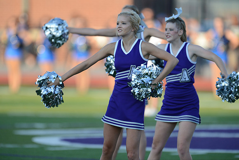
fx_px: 3652
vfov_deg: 2.5
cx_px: 120
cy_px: 80
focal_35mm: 550
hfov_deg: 3.7
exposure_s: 1/1600
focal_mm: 550
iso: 800
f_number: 4
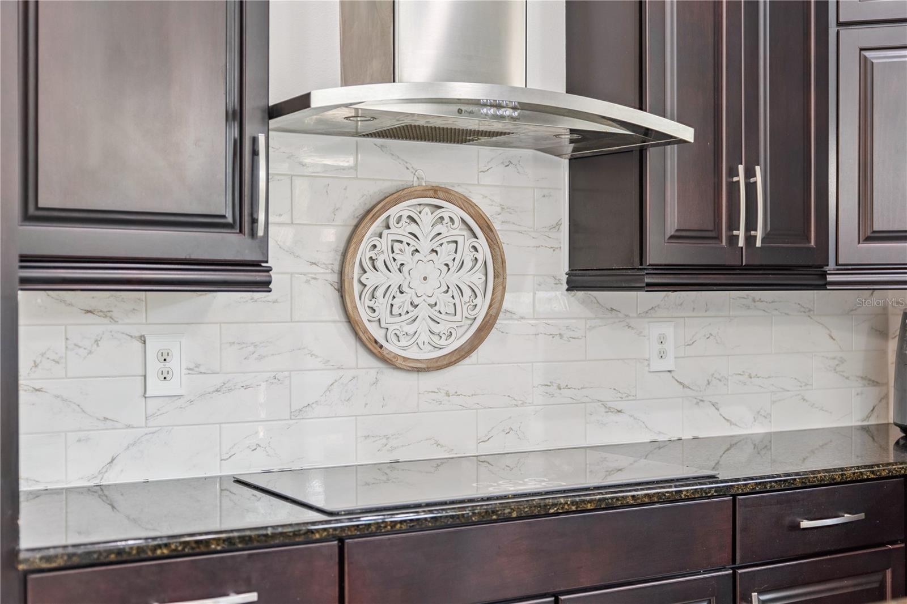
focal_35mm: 48
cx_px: 454
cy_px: 302
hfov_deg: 41.1
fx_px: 1209
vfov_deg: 28.1
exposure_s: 1/200
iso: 800
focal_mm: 48
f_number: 2.8
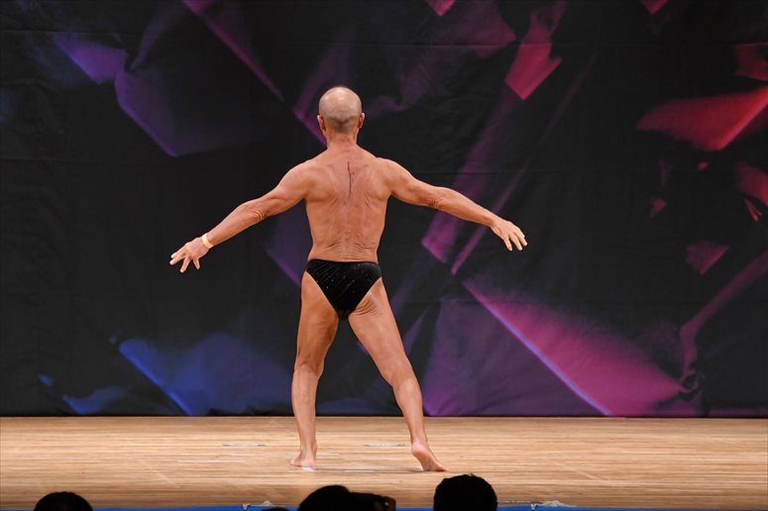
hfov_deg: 7.6
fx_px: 5757
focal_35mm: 270
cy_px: 256
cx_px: 384
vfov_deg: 5.1
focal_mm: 180
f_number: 5.6
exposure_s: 1/400
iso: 3200
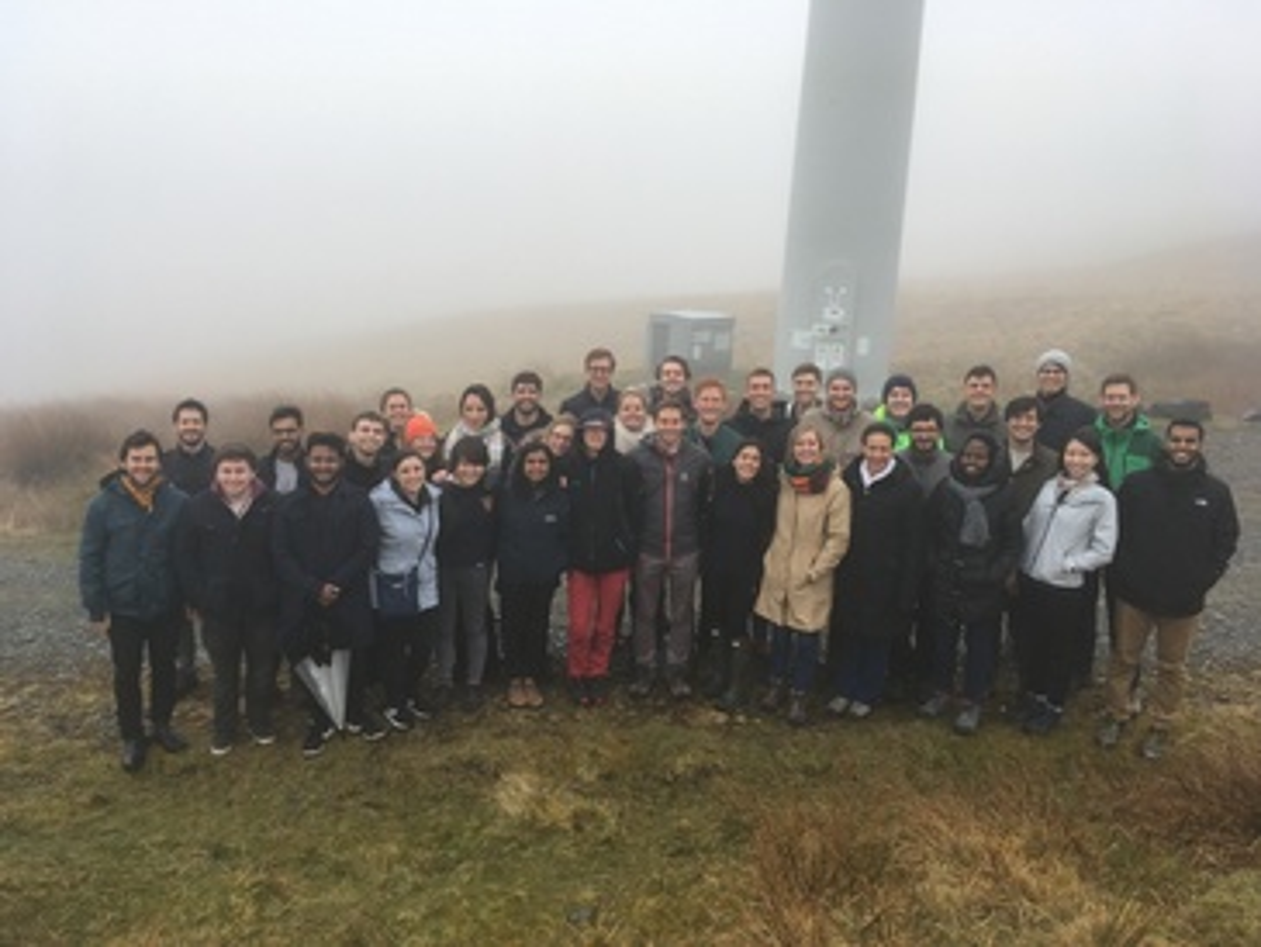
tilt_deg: -15.5
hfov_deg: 61.6
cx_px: 630
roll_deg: -2.9
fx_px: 1057
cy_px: 474
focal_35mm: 29
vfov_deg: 48.3
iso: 25
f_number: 2.2
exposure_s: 1/150
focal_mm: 4.15
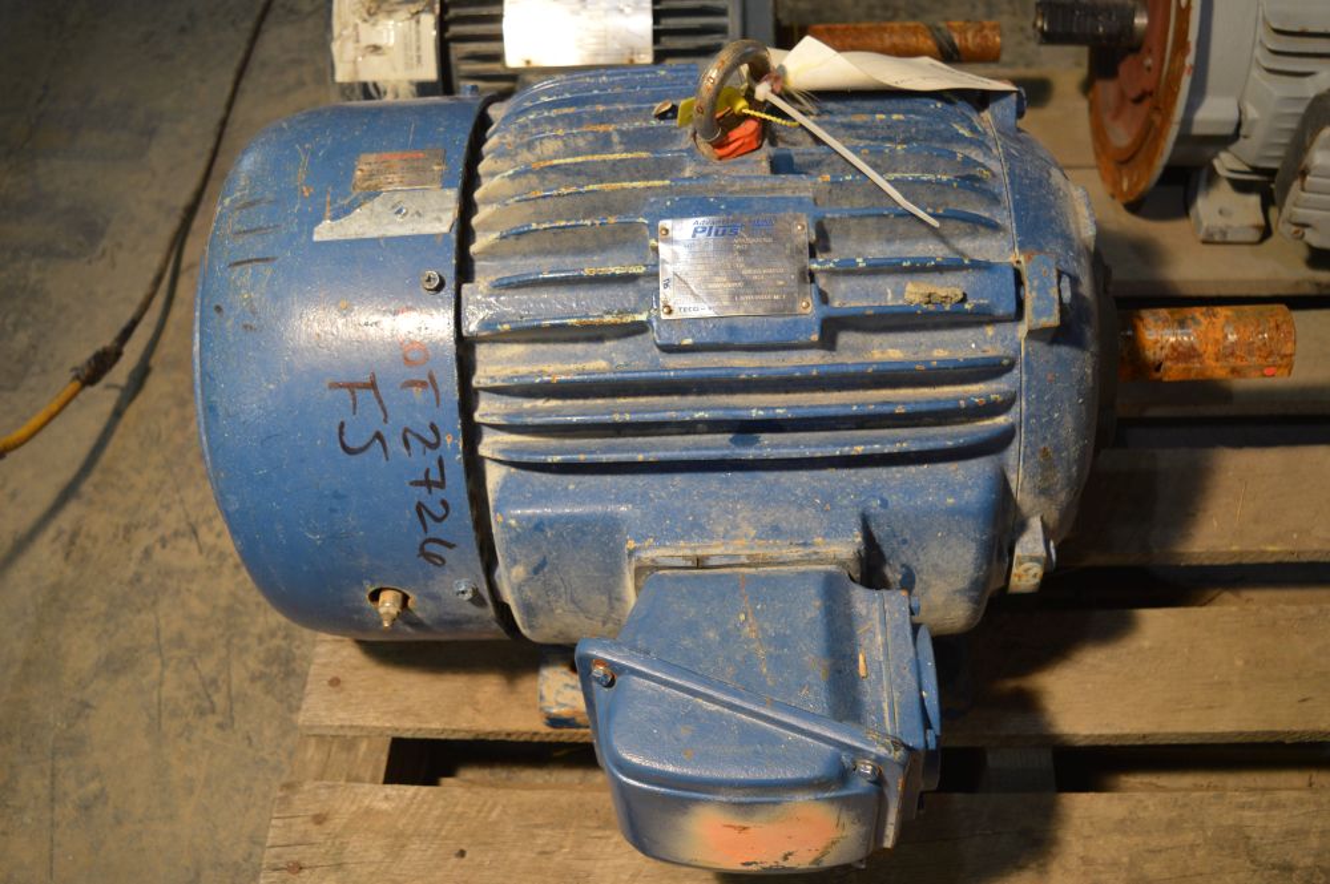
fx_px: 1384
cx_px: 665
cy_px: 442
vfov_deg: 35.4
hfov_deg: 51.3
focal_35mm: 38
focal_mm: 25
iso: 400
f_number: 4
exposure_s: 1/40
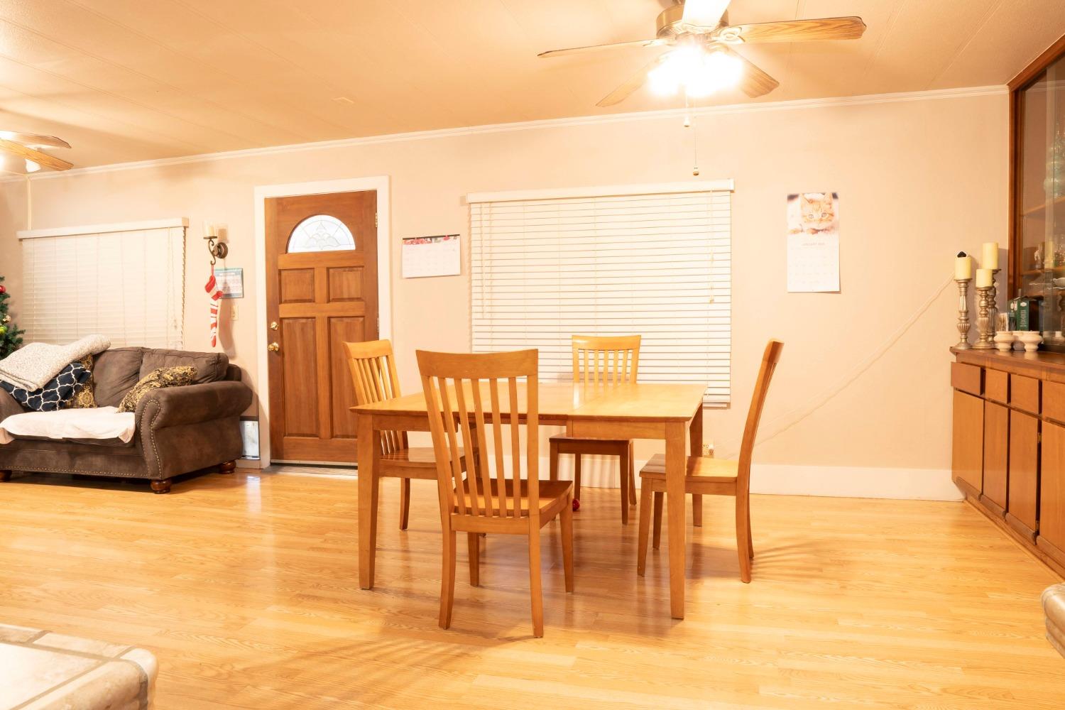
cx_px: 532
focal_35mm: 24
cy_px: 355
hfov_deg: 73.7
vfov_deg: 53.1
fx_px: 710
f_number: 11
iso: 100
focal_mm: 16
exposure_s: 2.5
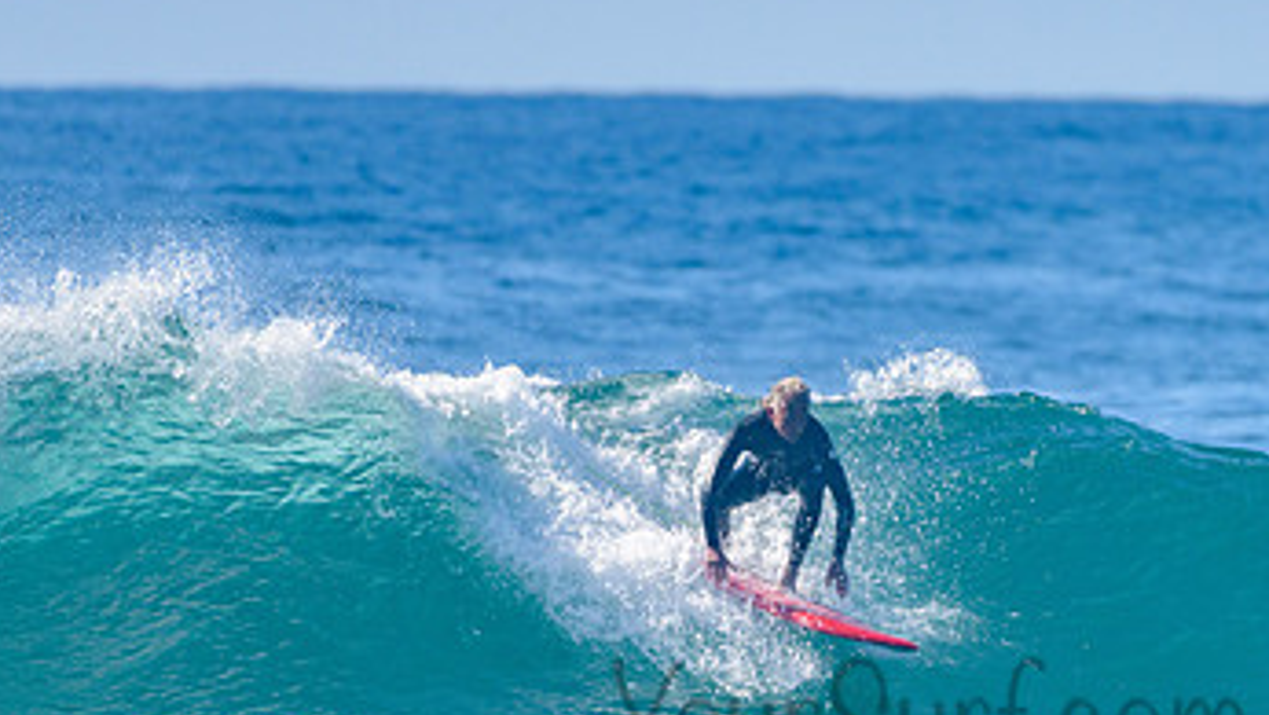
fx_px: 36189
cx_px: 867
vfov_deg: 1.1
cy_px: 568
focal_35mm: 1075
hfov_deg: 2.0
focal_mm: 500
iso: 250
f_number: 5.6
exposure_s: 1/2000
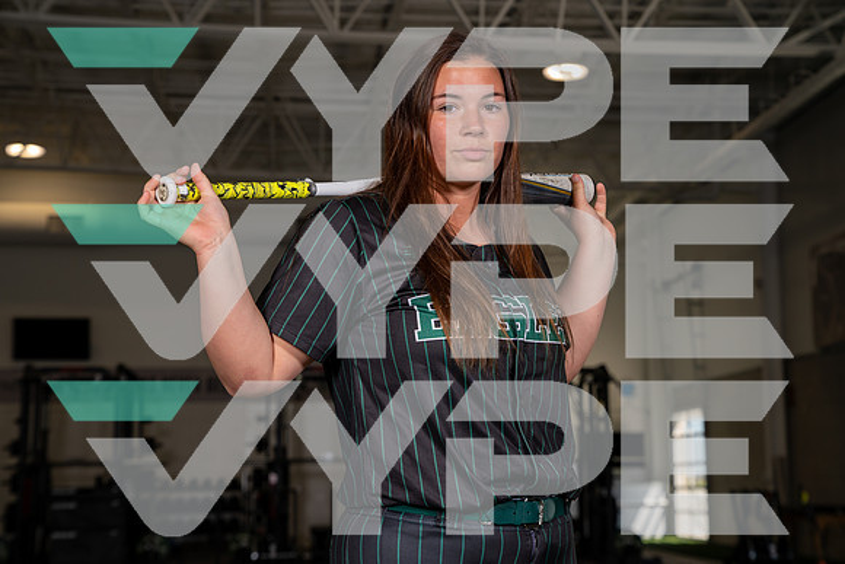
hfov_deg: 29.2
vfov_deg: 19.7
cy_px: 282
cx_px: 422
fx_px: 1620
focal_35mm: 69
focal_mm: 69
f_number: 5.6
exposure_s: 1/200
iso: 200
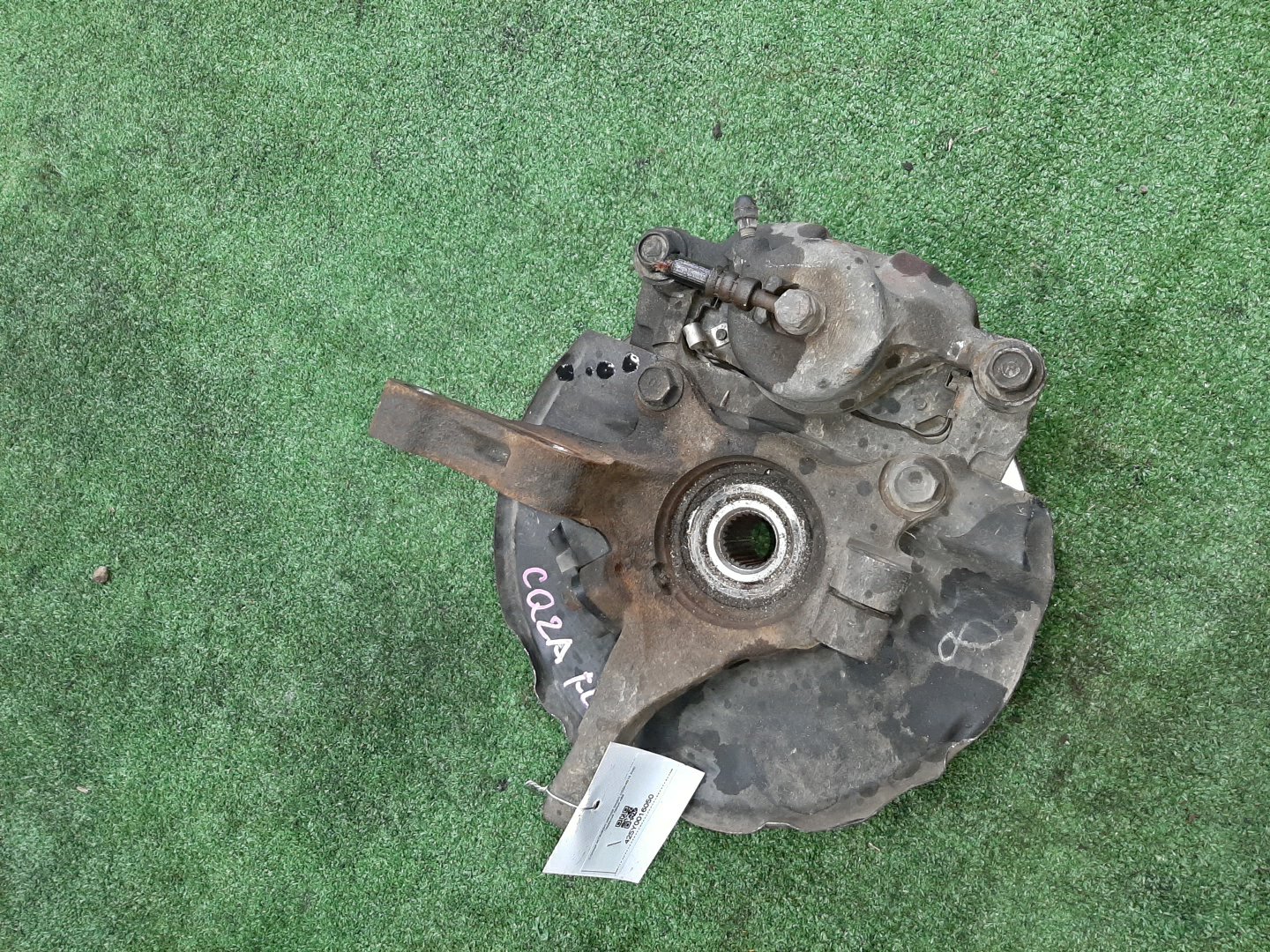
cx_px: 635
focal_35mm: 26
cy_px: 476
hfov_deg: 67.3
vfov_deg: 53.1
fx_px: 954
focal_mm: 3.93
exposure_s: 1/33
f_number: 1.7
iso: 172
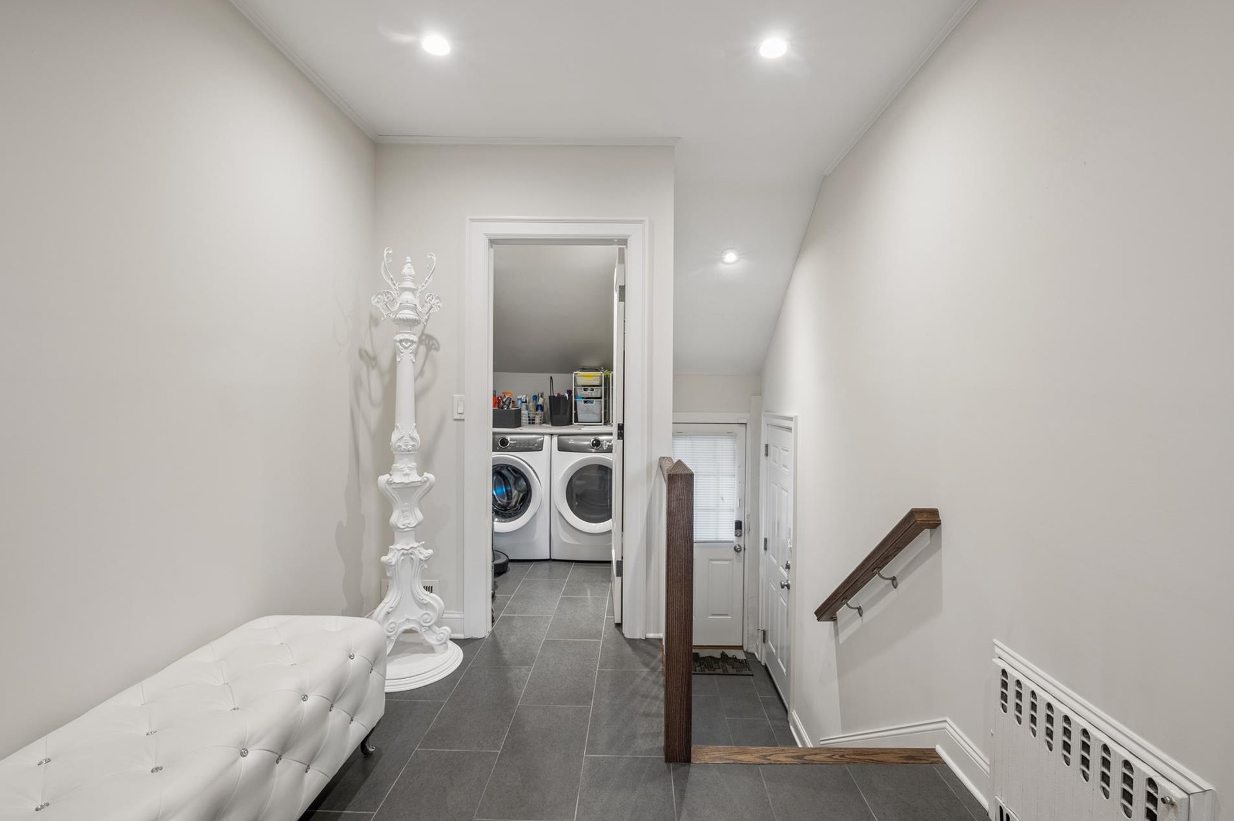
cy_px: 415
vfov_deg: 77.2
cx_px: 631
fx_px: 514
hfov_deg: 100.4
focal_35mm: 15
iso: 200
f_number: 11
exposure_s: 1/4
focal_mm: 14
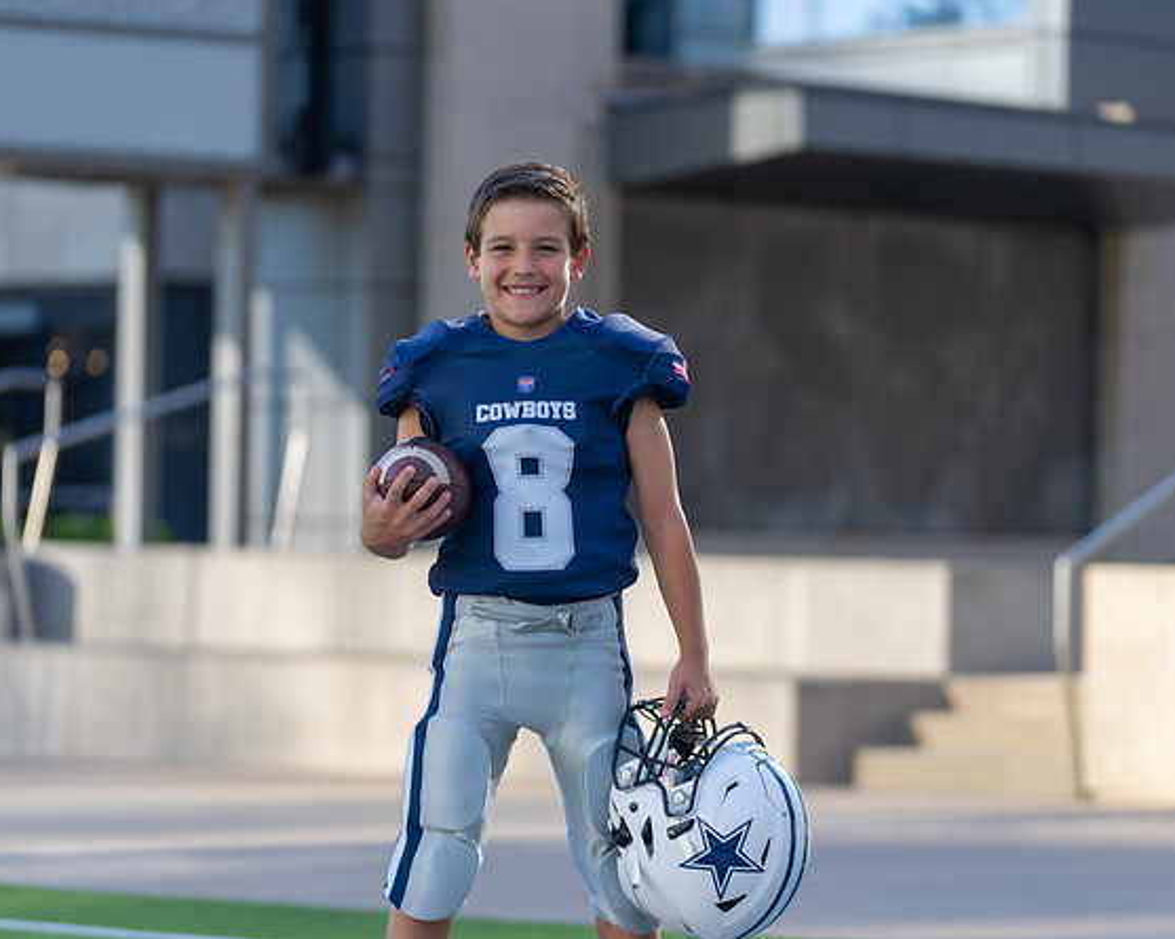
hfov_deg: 13.2
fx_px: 5075
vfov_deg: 10.6
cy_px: 473
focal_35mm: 146
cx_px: 580
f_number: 2.8
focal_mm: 122
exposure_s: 1/500
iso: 100
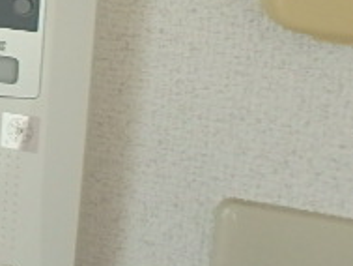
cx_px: -127
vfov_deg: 19.7
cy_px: -41
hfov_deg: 23.6
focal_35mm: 71
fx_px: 724
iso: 320
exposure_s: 1/30
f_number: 3.5
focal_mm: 3.7
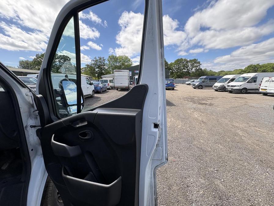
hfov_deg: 102.1
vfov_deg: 85.7
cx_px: 137
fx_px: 111
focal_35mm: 14
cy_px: 103
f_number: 2.2
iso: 40
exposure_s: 1/533
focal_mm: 2.22
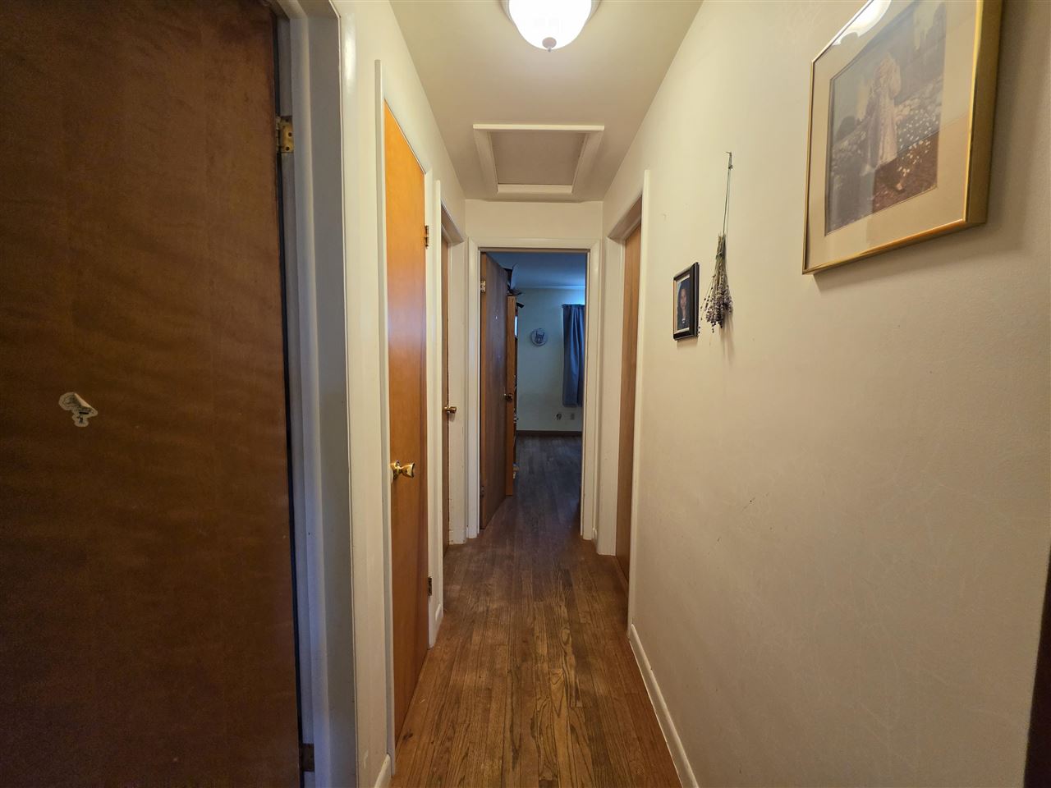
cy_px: 394
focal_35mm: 13
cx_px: 526
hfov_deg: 106.2
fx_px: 395
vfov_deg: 89.9
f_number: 1.9
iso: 250
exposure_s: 1/120
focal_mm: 2.2
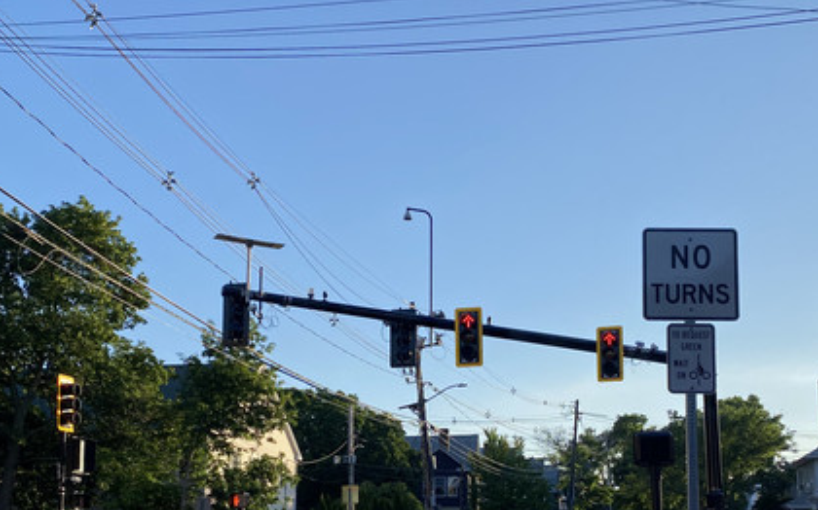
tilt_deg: +8.2
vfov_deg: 29.7
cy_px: 420
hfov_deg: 47.2
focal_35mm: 42
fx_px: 936
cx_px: 438
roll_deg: -0.2
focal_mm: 4.25
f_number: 1.8
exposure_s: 1/2268
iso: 32
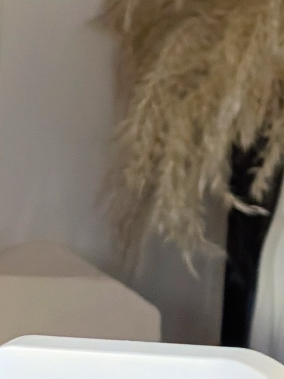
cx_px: 710
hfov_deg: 5.6
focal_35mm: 257
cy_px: 210
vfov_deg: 7.7
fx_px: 2812
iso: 425
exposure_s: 1/501
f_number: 1.68
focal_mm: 6.9
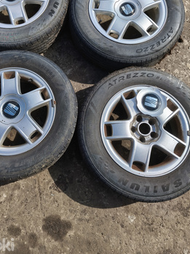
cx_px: 78
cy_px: 88
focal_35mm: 33
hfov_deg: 42.8
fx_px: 242
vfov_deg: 54.4
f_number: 1.7
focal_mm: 5.35
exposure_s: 1/1046
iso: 80
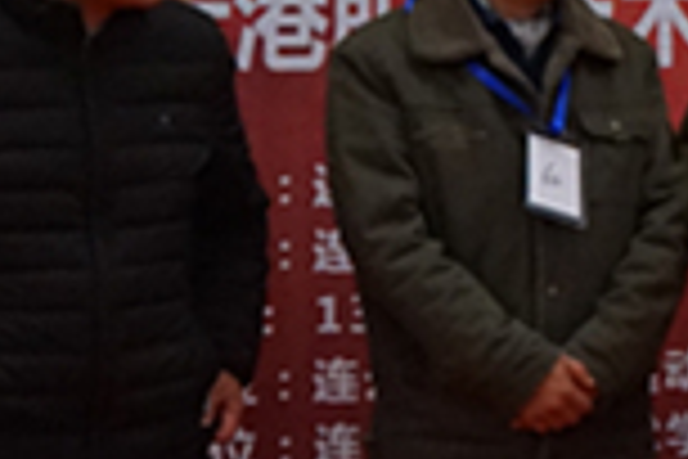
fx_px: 3287
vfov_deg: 7.9
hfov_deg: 11.3
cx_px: 1165
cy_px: -171
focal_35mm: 172
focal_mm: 32
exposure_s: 1/125
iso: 6400
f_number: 4
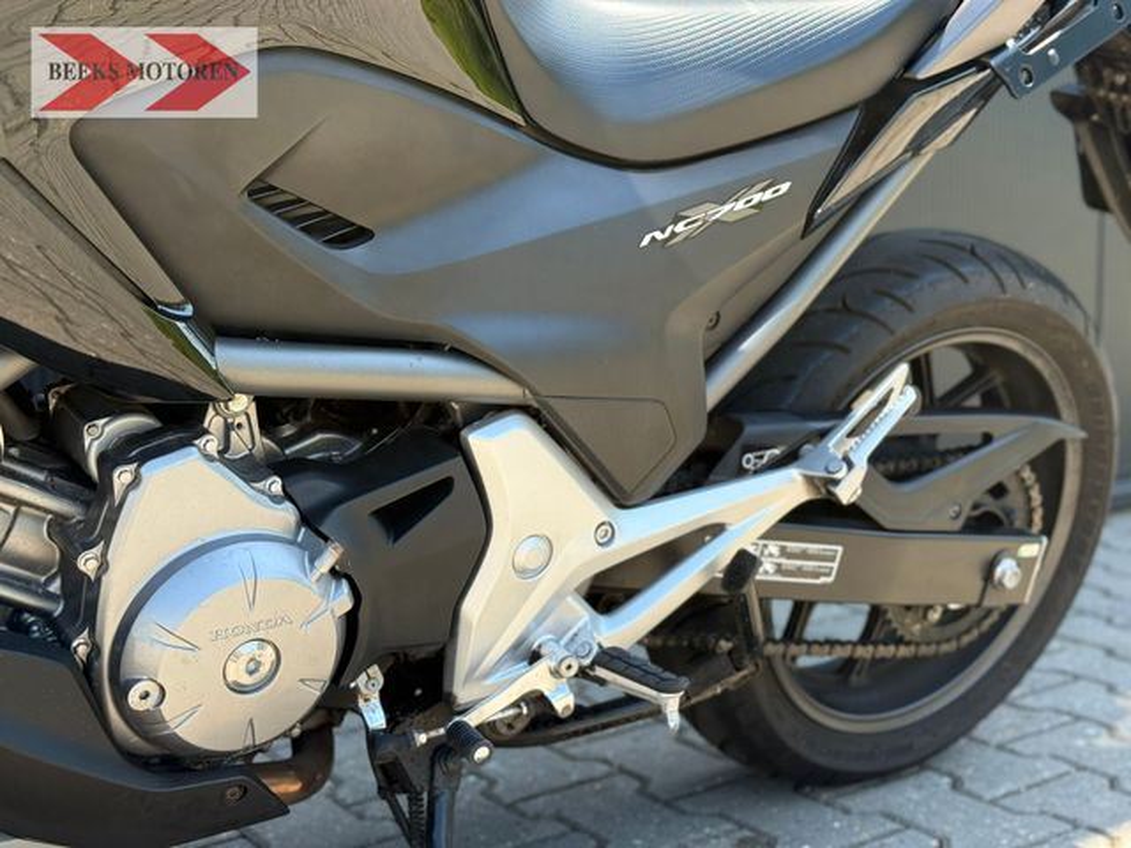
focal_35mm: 48
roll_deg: +0.7
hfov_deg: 39.7
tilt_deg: -7.7
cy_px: 424
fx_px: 1568
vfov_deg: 30.3
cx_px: 566
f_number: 1.78
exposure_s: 1/885
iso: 100
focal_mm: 6.76
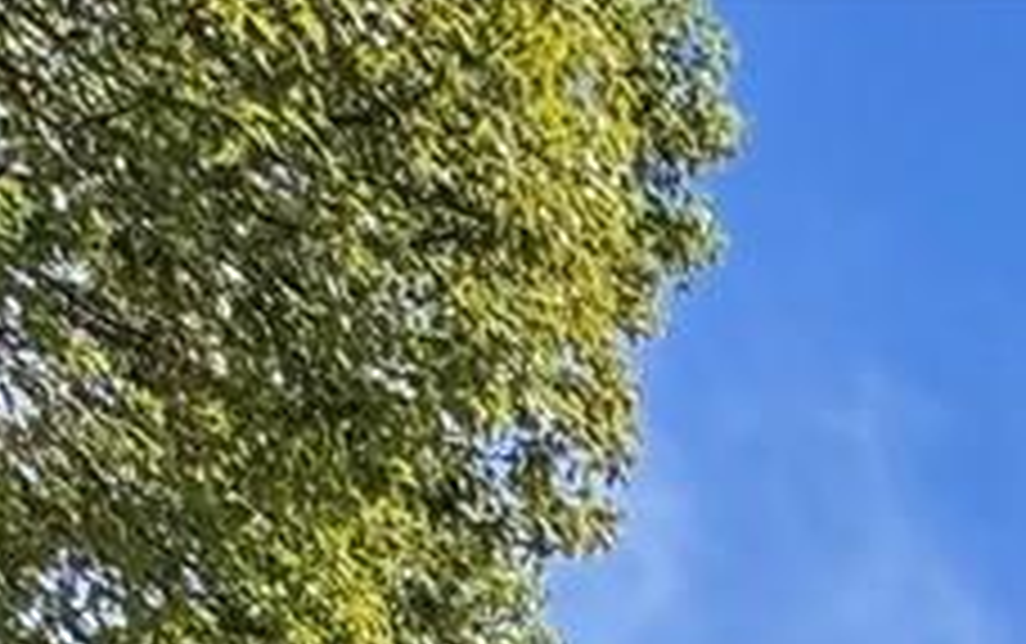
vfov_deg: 7.7
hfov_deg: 15.1
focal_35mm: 104
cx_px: 2200
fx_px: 2911
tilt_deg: +0.8
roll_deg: +0.7
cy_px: 2680
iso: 40
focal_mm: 2.22
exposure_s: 1/693
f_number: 2.2
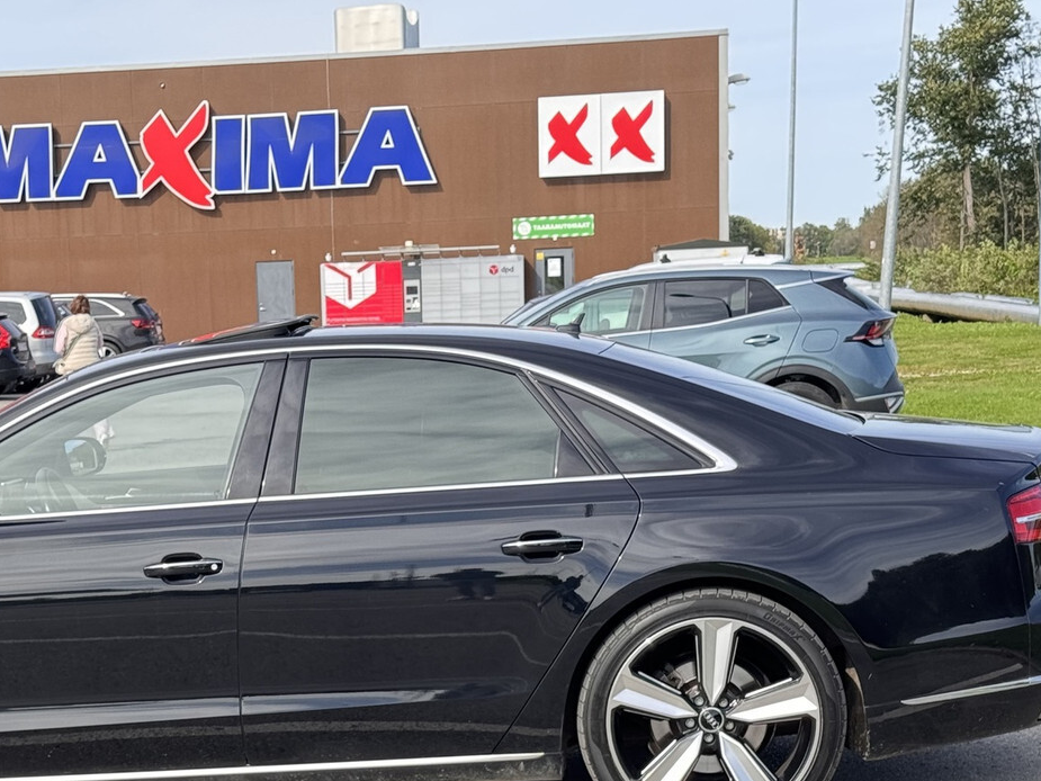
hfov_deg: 23.3
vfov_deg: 17.6
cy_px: 672
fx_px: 2496
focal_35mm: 83
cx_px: 267
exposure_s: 1/715
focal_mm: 6.76
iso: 64
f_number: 1.78
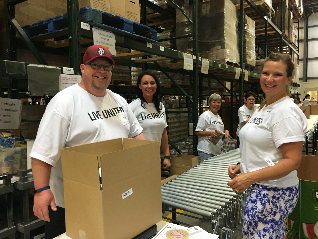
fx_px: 266
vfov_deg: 48.2
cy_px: 120
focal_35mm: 29
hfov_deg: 61.7
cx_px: 159
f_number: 2.2
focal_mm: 4.15
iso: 125
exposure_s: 1/30
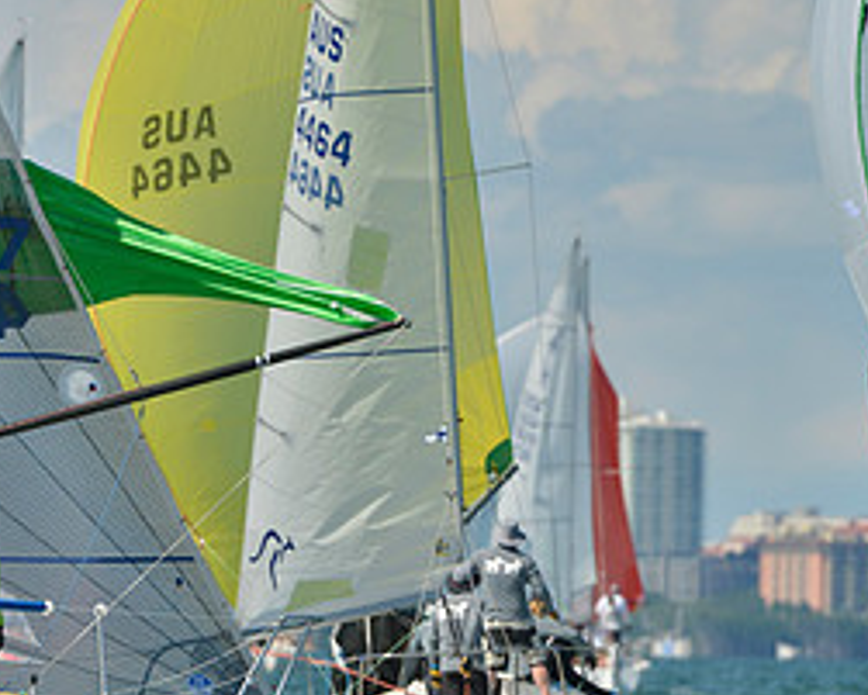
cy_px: 493
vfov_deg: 1.8
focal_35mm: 866
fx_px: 22256
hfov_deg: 2.2
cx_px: -21
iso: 200
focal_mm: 400
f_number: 5.6
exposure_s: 1/1250
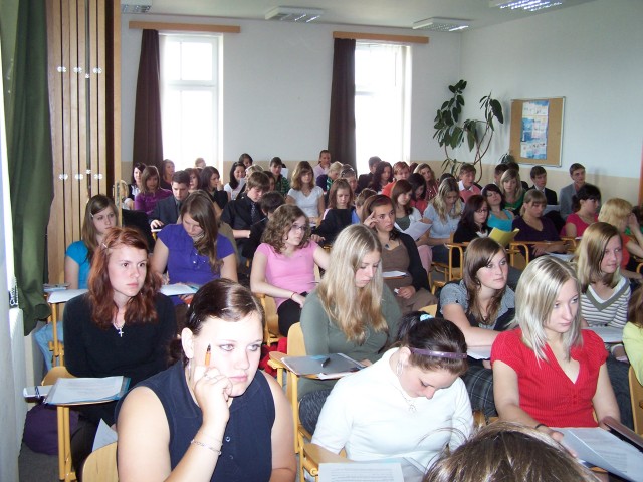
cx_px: 322
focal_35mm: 38
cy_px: 241
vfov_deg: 37.7
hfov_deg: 49.0
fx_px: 706
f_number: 2.8
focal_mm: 6.3
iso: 140
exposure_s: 1/60
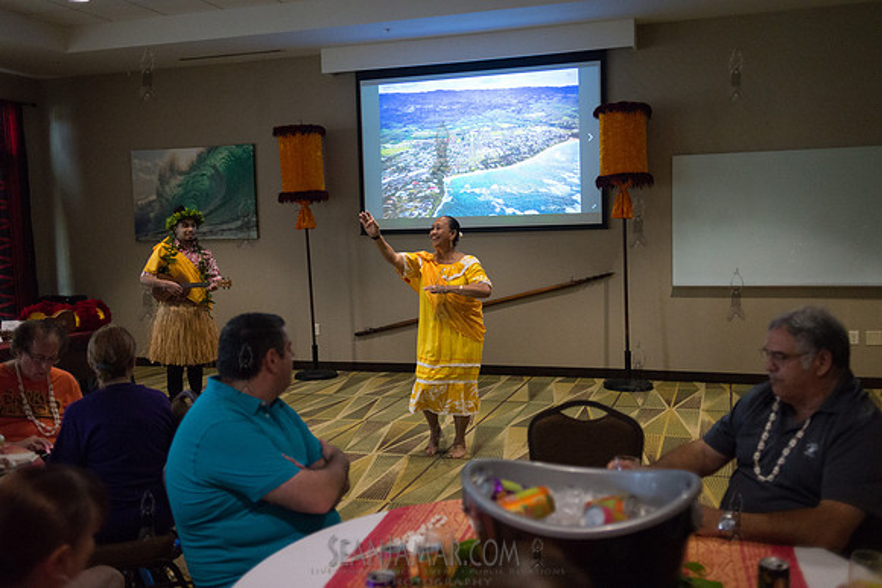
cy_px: 294
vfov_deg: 37.9
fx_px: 858
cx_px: 441
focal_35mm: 35
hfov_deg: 54.4
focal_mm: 35
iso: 4000
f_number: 2.2
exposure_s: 1/320
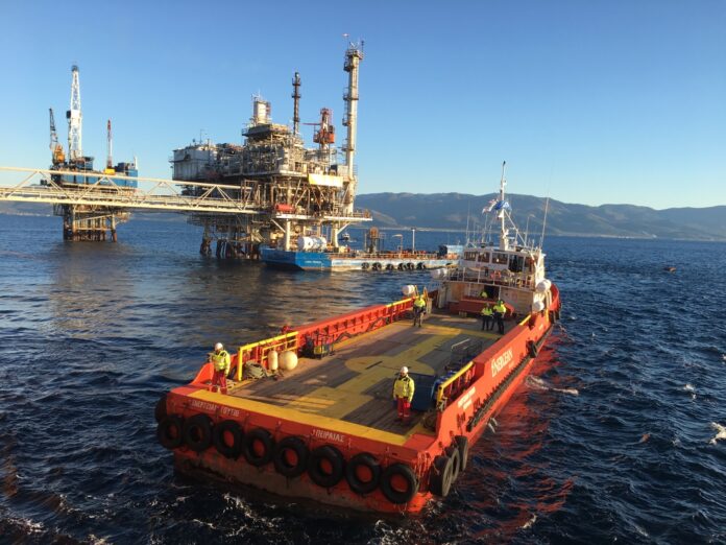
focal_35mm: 29
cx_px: 363
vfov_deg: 48.2
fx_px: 608
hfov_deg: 61.7
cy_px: 272
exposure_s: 1/591
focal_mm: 4.15
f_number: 2.2
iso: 25
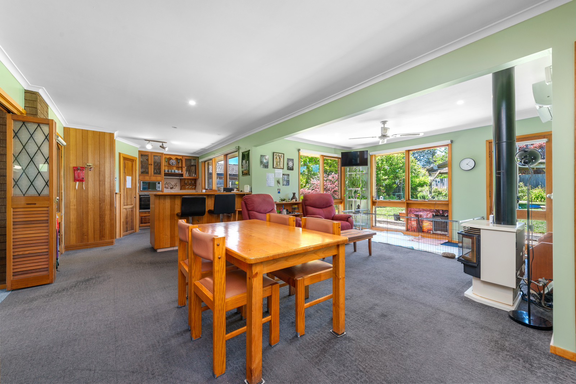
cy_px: 192
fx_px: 224
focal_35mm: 14
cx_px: 288
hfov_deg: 104.2
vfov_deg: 81.3
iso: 125
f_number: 8
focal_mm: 14
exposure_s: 1.6
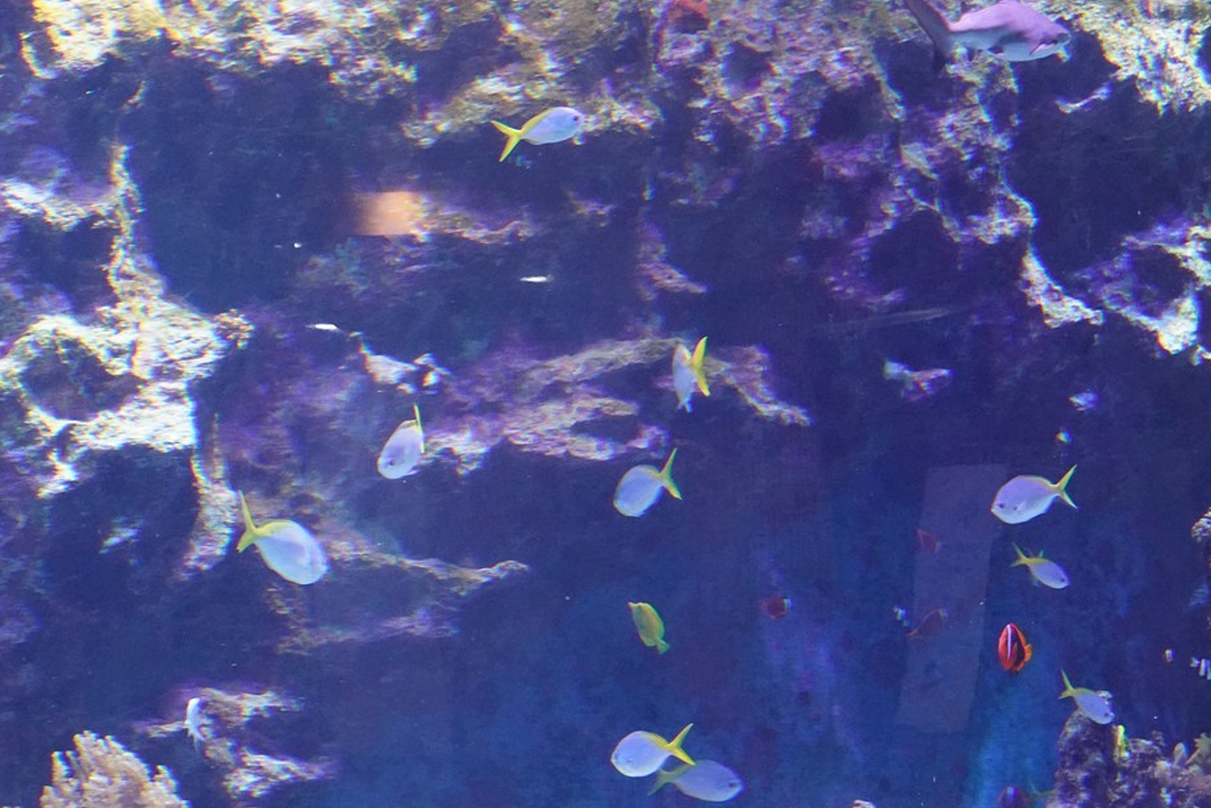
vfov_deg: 17.9
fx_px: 2556
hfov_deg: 26.2
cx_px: 246
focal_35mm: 76
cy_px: 547
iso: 6400
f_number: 7.1
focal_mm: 35
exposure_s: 1/100
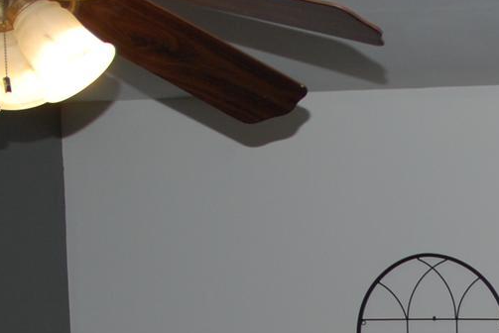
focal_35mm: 110
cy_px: 621
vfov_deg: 11.5
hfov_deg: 17.5
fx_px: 1526
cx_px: 639
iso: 200
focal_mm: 18
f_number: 3.5
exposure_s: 1/60
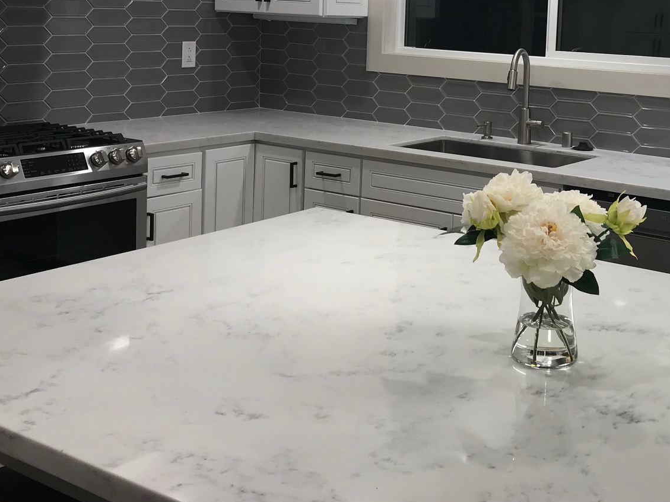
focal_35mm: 50
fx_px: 968
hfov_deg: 37.2
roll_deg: -3.0
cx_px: 512
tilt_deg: -3.3
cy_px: 76
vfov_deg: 28.3
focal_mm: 3.99
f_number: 1.8
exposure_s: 1/40
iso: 25
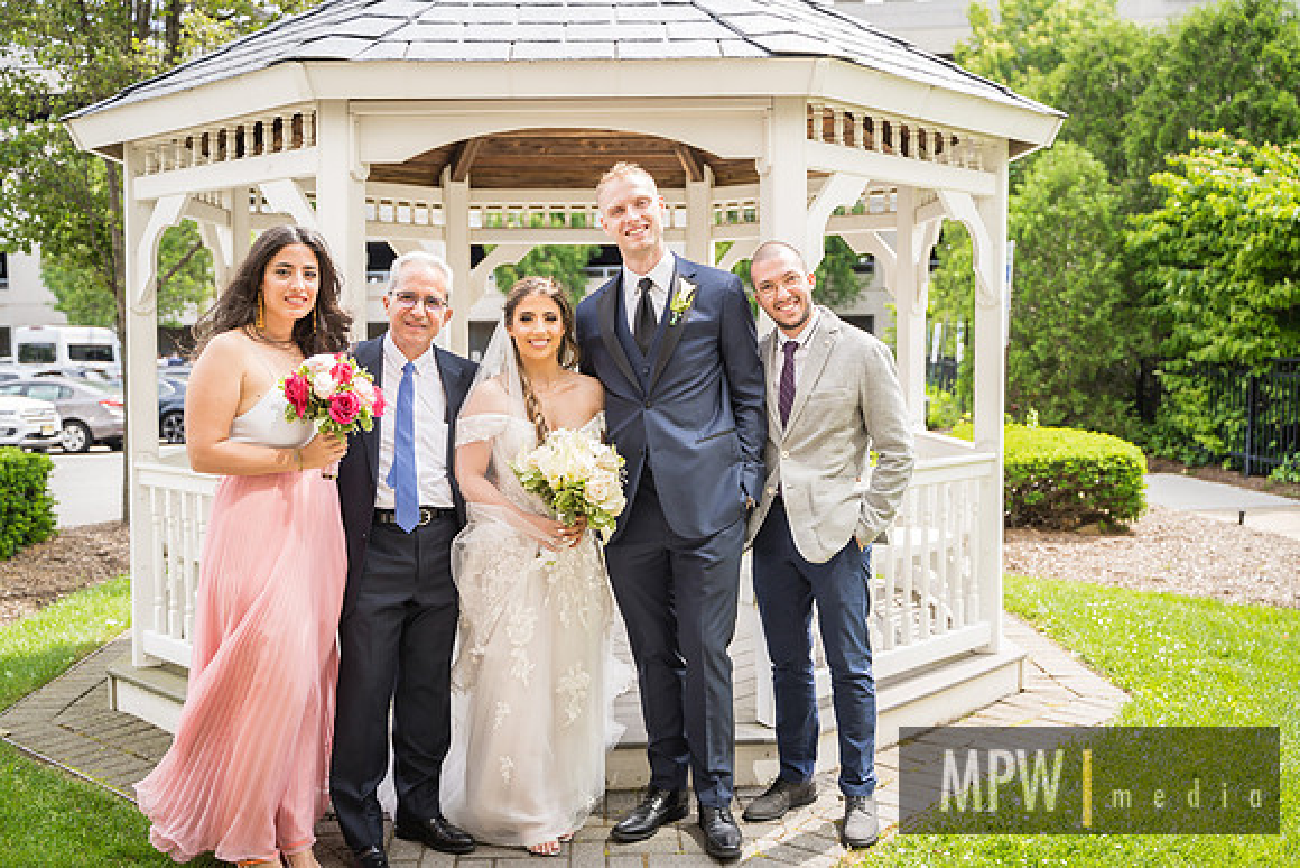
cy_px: 434
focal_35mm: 37
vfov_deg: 36.0
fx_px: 1336
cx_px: 650
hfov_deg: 51.9
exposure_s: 1/400
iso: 100
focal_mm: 37
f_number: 2.8
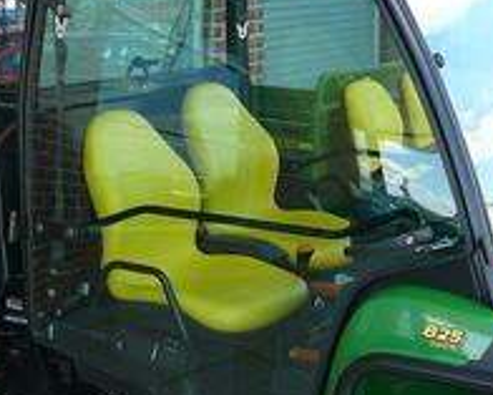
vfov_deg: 16.2
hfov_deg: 20.1
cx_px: 169
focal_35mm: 95
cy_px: 239
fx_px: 1387
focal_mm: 5.2
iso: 80
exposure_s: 1/160
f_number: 2.8
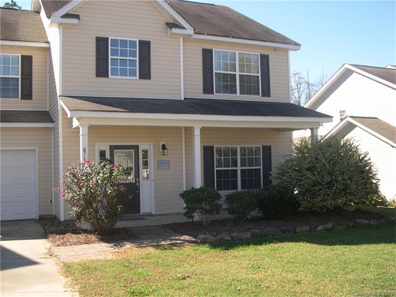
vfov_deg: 37.7
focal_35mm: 38
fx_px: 435
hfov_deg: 49.0
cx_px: 198
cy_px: 148
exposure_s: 1/483
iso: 100
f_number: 2.8
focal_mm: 8
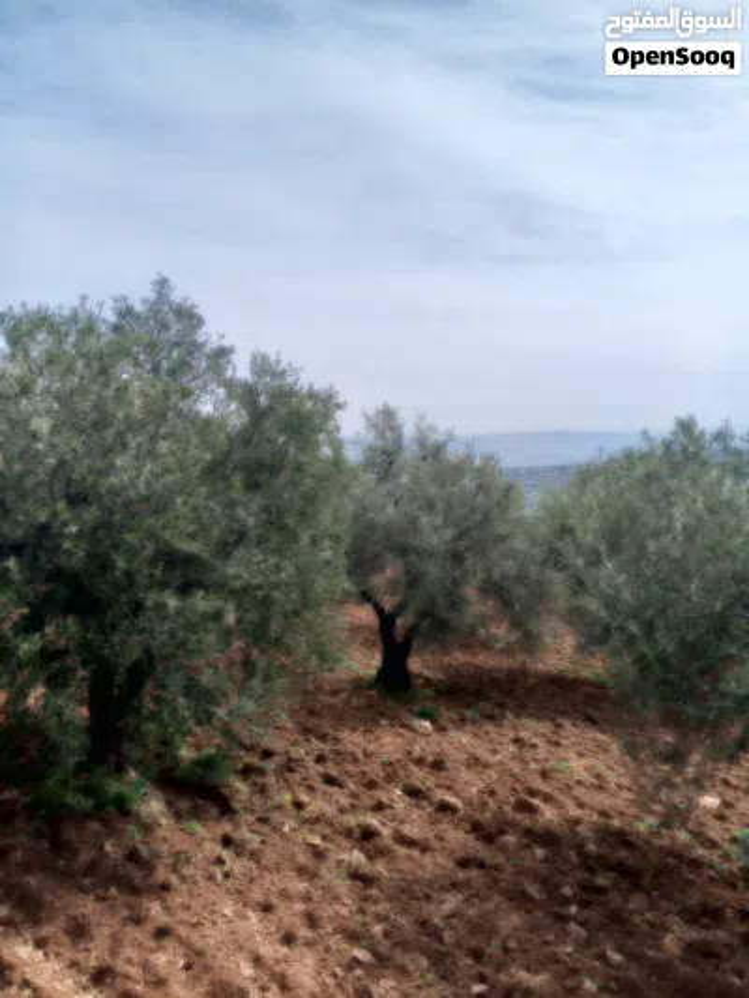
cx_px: 374
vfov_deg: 65.3
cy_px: 499
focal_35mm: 27
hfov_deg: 51.4
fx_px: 779
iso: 56
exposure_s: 1/1175
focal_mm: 4.09
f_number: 1.6
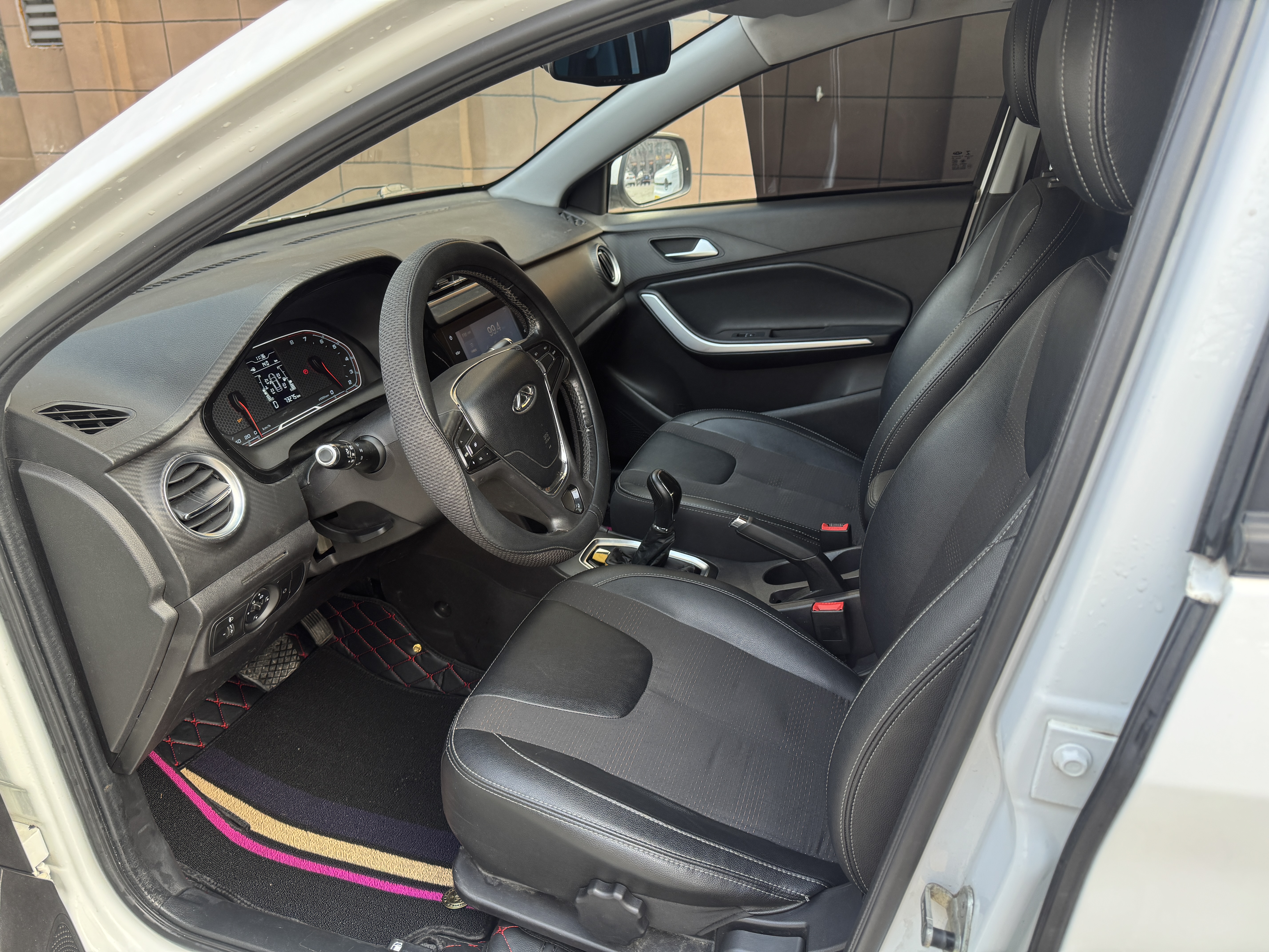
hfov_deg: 71.6
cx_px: 634
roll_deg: +0.7
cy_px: 476
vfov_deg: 56.8
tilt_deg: -22.4
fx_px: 880
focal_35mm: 24
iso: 100
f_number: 1.78
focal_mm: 6.76
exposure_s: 1/122
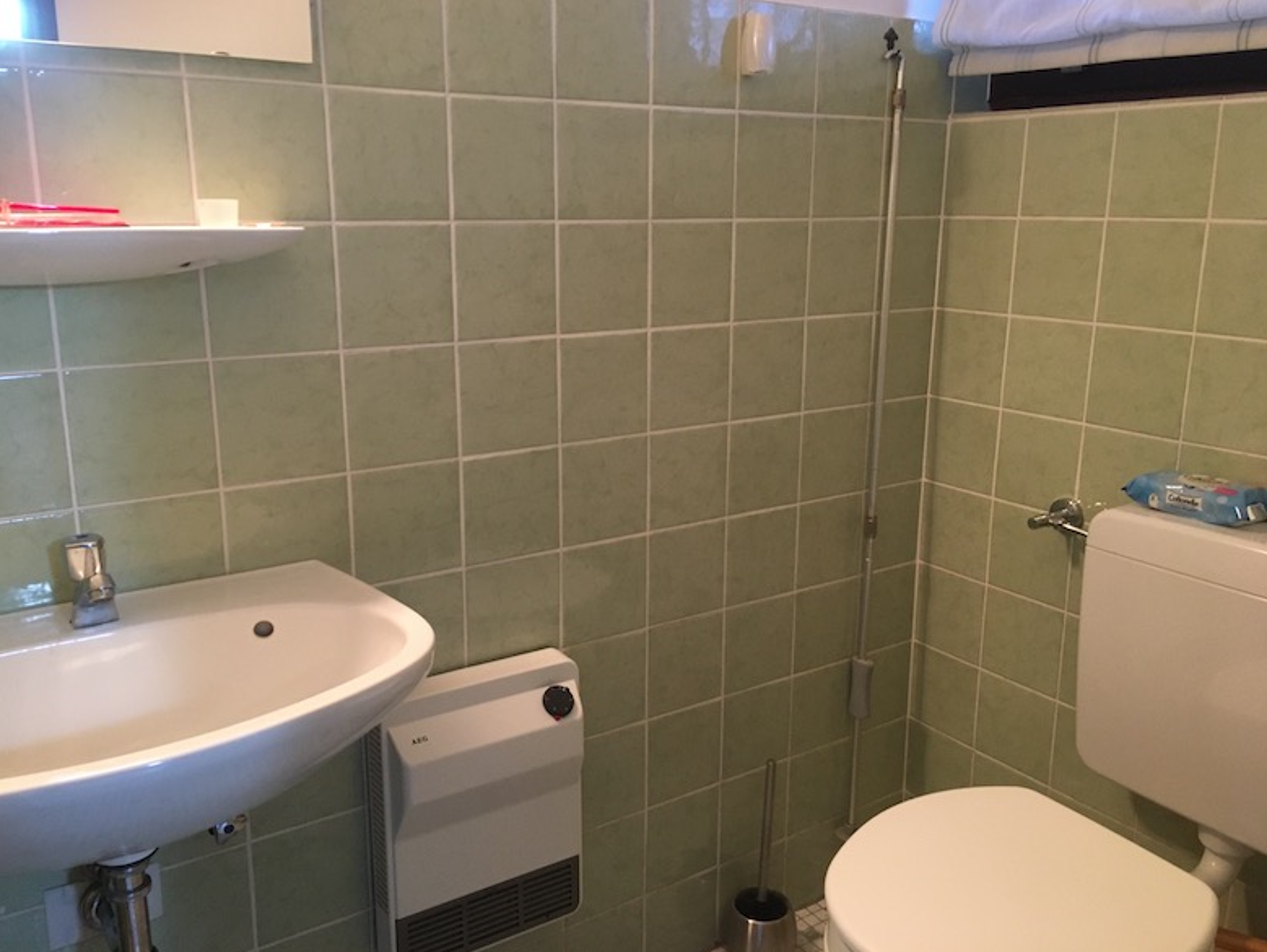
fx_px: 1099
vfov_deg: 46.8
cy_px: 465
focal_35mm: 30
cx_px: 625
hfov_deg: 59.9
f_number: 2.2
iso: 200
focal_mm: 4.15
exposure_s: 1/20
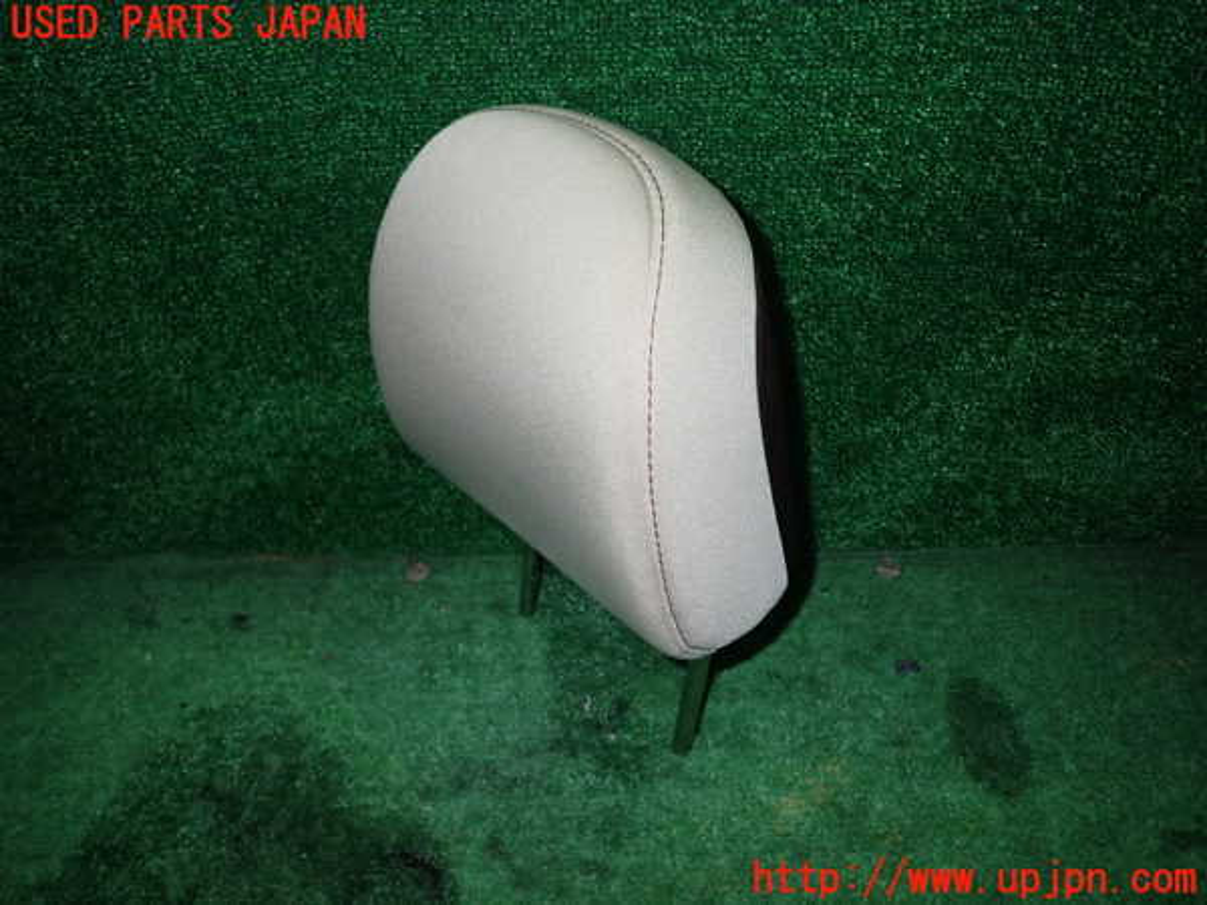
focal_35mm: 25
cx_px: 604
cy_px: 452
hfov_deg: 69.4
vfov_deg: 54.9
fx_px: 872
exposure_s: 1/30
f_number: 5.6
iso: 320
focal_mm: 4.5
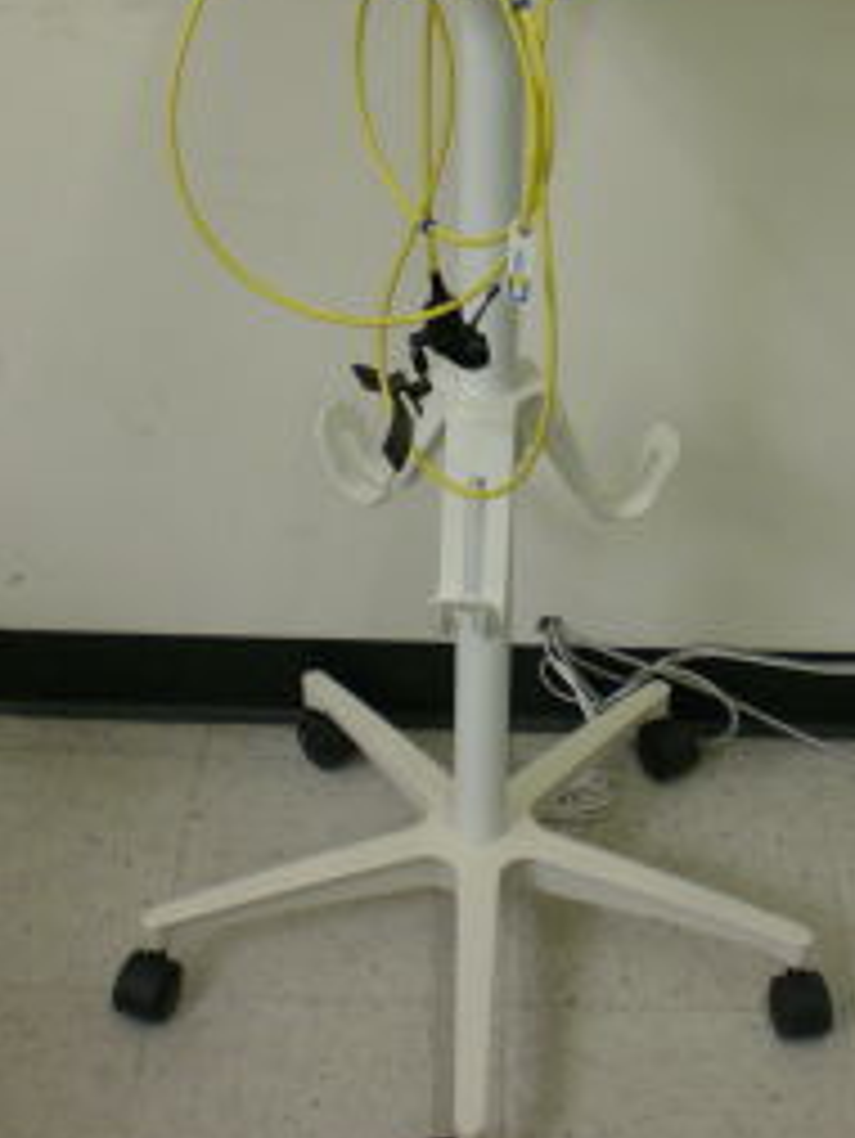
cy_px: 364
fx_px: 1974
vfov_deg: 31.9
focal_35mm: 60
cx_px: 490
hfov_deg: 24.4
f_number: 3.1
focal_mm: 6.3
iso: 200
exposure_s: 1/60
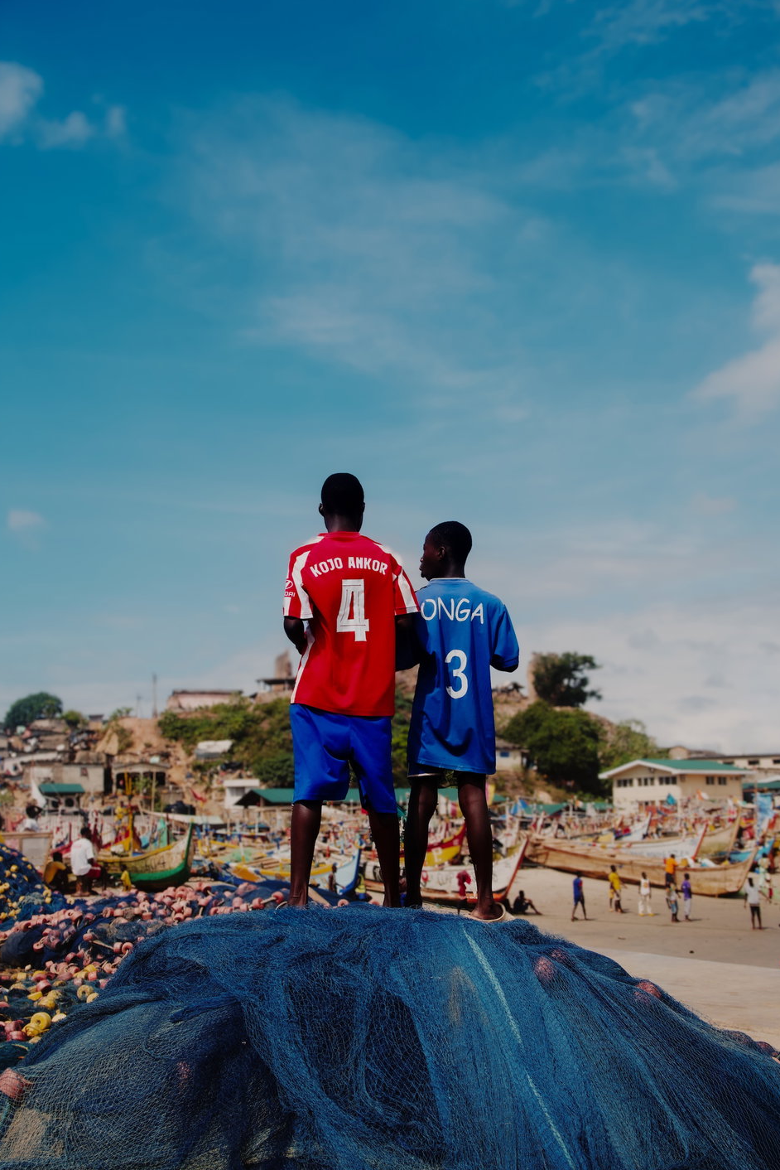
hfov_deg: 33.8
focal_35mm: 40
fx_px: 1285
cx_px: 396
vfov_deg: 48.8
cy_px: 662
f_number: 4
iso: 100
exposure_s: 1/2500
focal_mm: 23
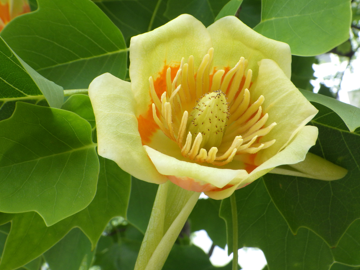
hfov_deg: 42.9
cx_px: 204
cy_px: 105
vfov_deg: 32.7
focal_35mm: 44
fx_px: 458
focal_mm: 6.1
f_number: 4.6
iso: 125
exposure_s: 1/200
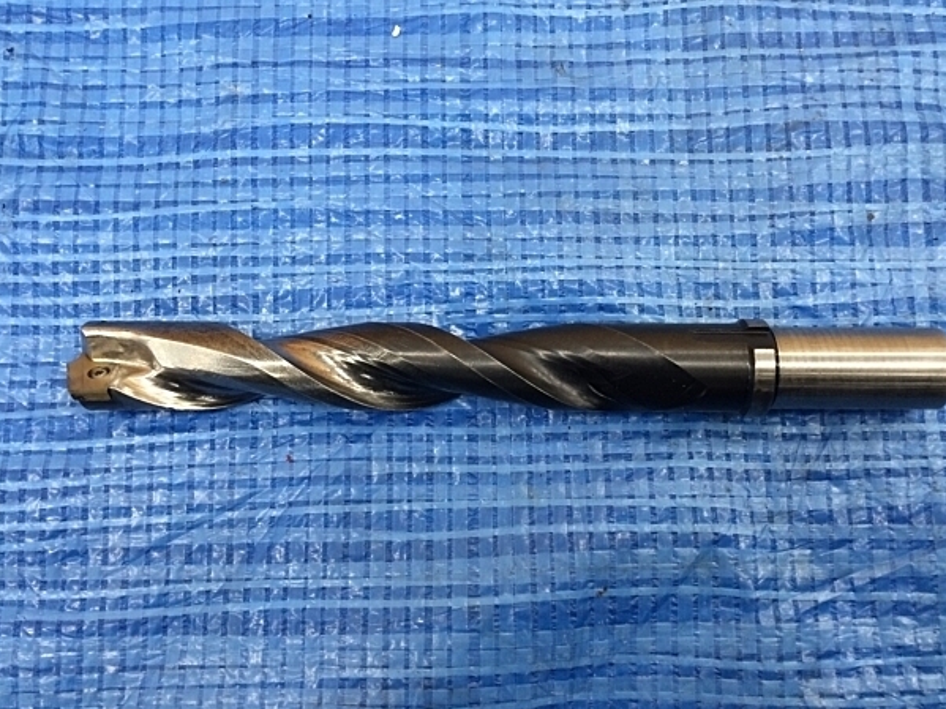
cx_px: 497
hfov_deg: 58.3
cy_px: 344
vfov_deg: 45.4
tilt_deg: -82.2
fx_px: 847
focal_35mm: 31
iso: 125
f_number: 2.2
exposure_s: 1/30
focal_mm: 4.15
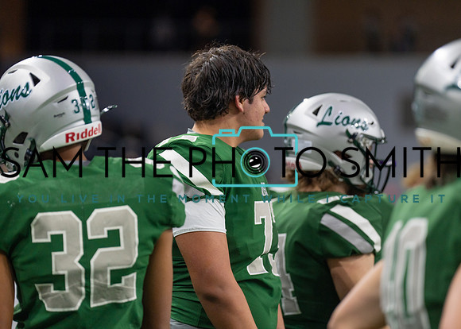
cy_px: 164
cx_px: 230
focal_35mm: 210
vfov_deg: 6.9
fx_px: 2743
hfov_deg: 9.6
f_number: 2.8
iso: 1600
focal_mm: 200
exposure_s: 1/500
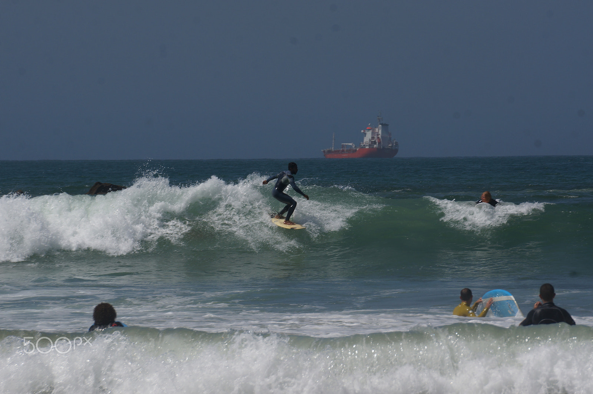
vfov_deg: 4.4
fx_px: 5183
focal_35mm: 315
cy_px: 197
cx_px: 296
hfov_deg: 6.5
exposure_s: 1/500
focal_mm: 210
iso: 100
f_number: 13
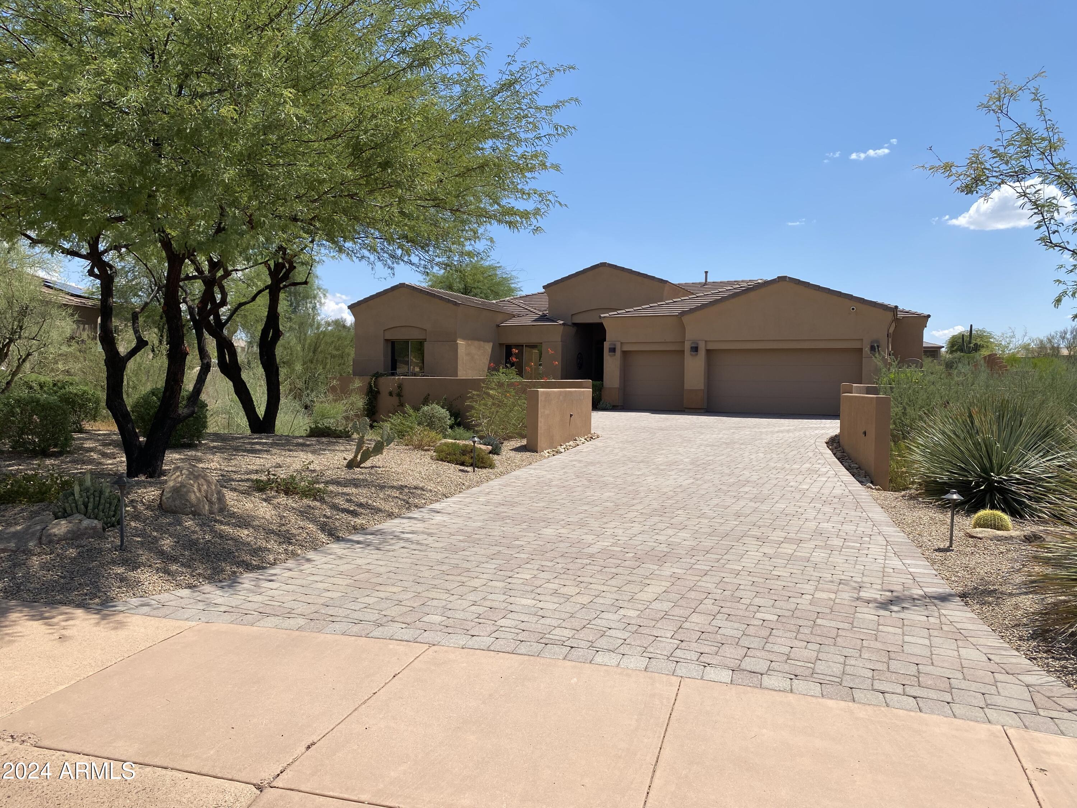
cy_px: 404
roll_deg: -1.4
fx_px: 809
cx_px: 538
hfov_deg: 67.3
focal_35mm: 26
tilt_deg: -0.4
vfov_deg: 53.1
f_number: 1.8
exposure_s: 1/3610
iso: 32
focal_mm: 4.25
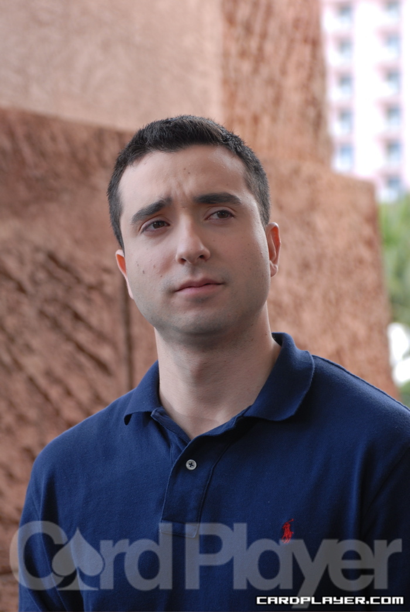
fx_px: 1788
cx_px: 205
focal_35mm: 105
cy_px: 306
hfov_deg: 13.1
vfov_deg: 19.4
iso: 160
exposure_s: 1/100
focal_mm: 70
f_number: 5
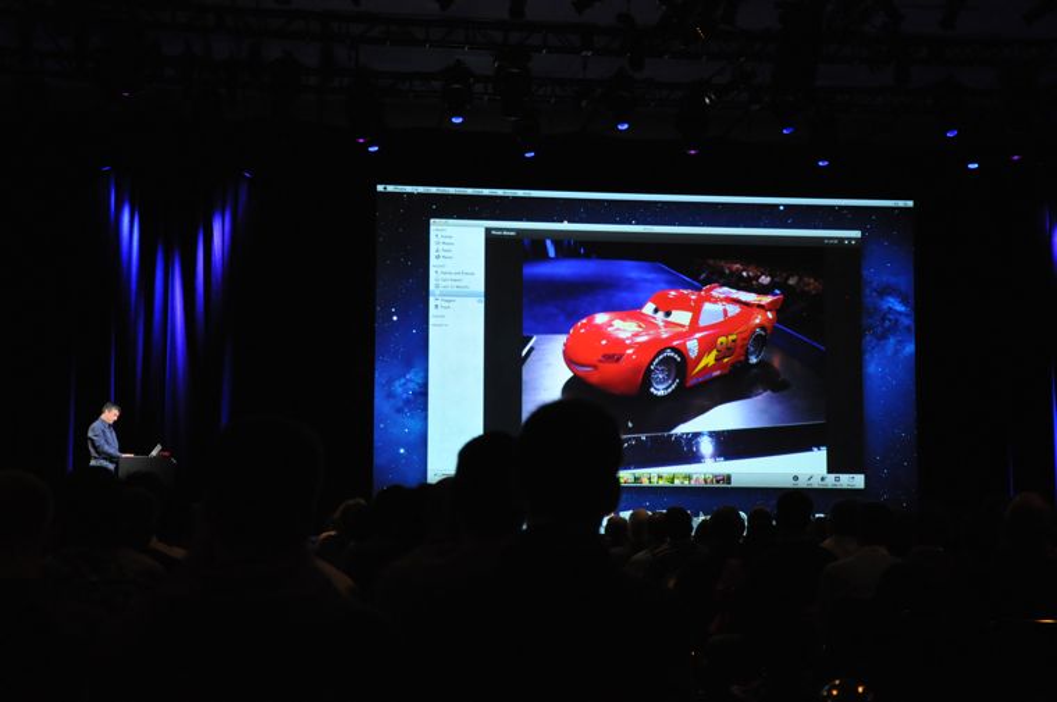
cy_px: 351
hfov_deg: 33.4
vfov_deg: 22.6
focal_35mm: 60
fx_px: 1760
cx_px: 528
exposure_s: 1/60
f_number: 4.5
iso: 1600
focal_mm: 40
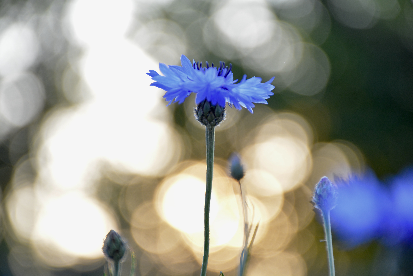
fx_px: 2410
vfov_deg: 6.5
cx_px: 206
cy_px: 138
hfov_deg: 9.8
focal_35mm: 210
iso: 800
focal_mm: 140
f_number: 5.6
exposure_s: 1/160
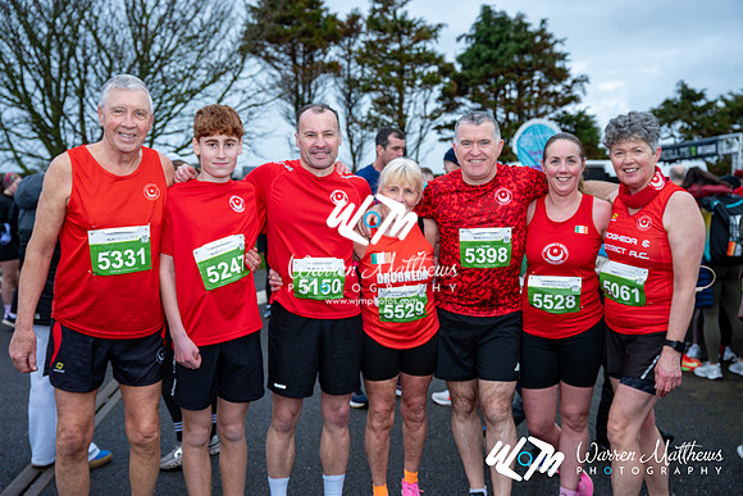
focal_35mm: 36
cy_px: 248
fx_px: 743
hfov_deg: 53.1
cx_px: 372
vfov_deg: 36.9
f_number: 4
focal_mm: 36
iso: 100
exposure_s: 1/200
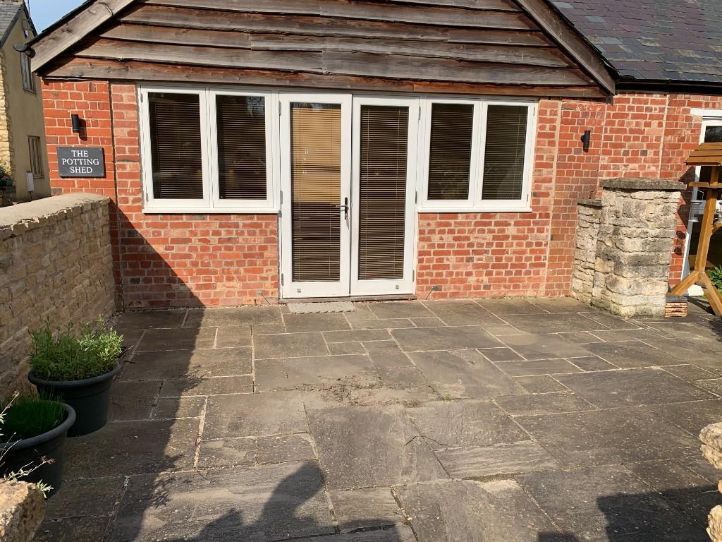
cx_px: 361
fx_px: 542
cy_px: 271
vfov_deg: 53.1
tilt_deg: -8.0
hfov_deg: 67.3
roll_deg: +0.0
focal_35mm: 26
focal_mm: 4.25
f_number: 1.8
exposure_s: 1/2364
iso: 25
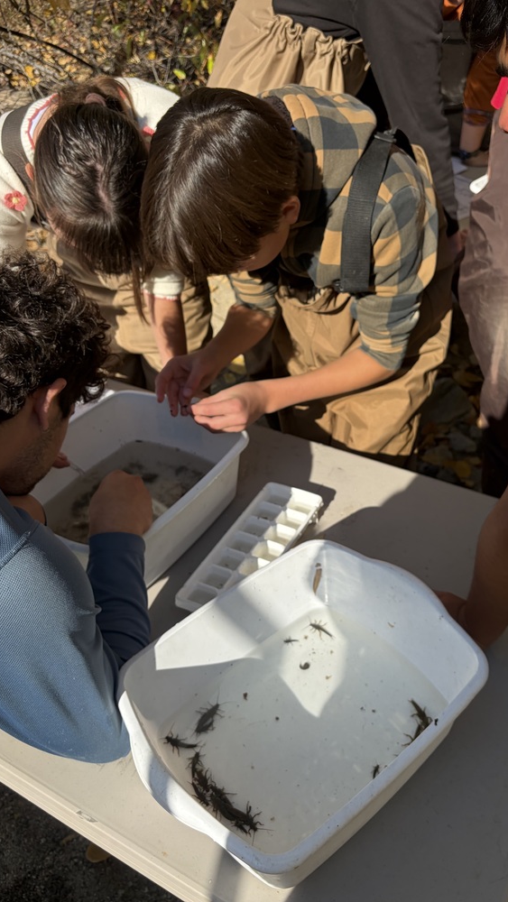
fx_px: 694
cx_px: 308
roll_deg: +3.7
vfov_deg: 66.1
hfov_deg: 40.0
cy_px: 447
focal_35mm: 29
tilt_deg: -37.8
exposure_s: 1/1706
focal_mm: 5.96
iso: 50
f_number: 1.6
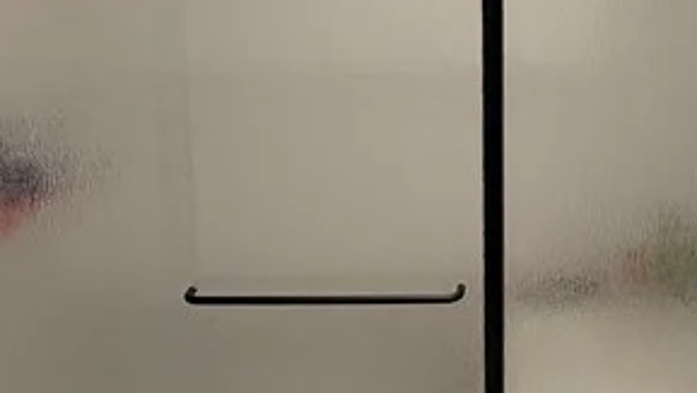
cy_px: 68
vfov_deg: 21.9
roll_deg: -0.3
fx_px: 999
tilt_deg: -10.6
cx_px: 509
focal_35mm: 54
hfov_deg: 37.7
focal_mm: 2.22
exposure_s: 1/120
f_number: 2.2
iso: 320
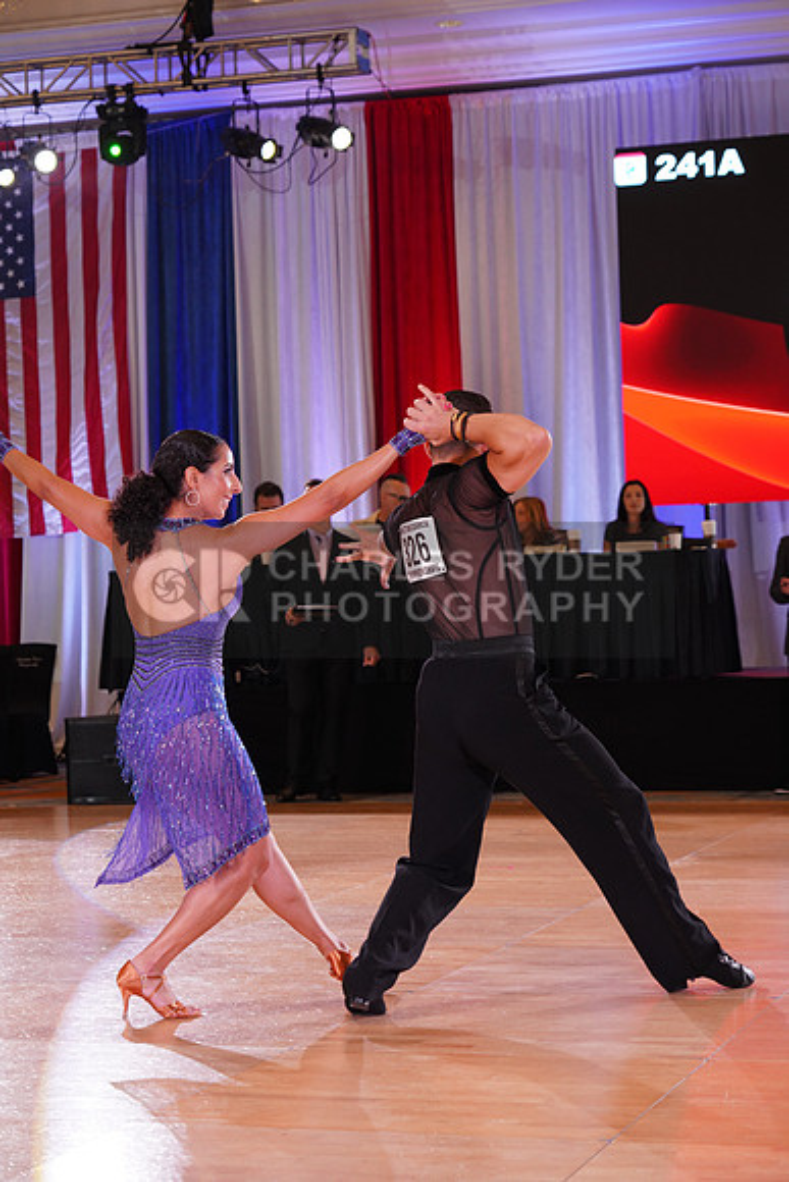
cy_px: 591
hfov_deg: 17.3
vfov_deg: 25.7
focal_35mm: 79
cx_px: 394
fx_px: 2595
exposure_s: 1/160
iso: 1600
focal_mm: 79
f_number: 5.6
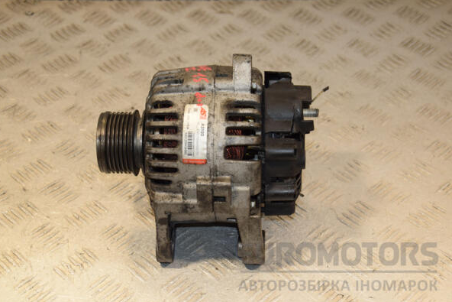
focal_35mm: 73
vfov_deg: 18.7
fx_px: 917
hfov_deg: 27.7
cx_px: 224
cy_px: 152
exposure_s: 1/200
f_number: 6.3
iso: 800
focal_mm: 48
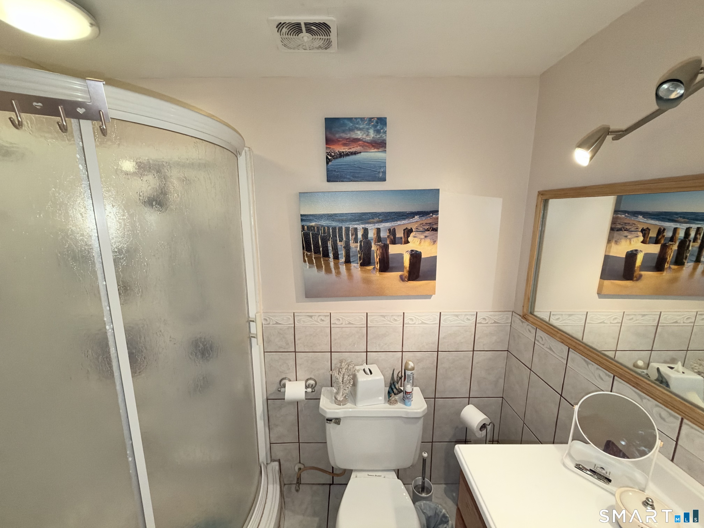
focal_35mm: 14
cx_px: 352
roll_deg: +0.1
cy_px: 264
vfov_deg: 85.7
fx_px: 285
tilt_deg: -11.1
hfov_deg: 102.1
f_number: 2.2
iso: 125
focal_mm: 2.22
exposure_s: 1/60
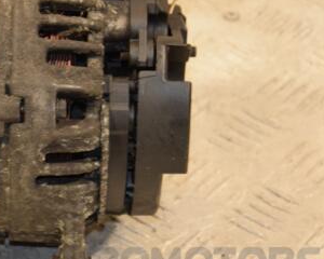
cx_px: 18
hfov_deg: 9.1
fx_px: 2023
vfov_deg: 7.3
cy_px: 120
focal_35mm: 211
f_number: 5.3
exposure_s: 1/100
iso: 800
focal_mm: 75
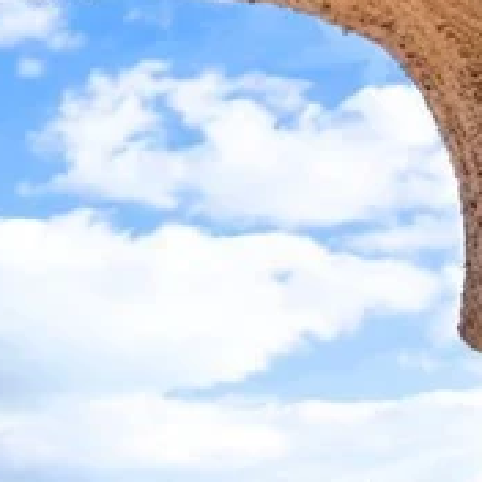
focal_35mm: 84
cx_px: -348
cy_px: 745
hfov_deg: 17.4
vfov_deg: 18.1
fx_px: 1323
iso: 400
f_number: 8
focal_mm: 17
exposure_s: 1/8000
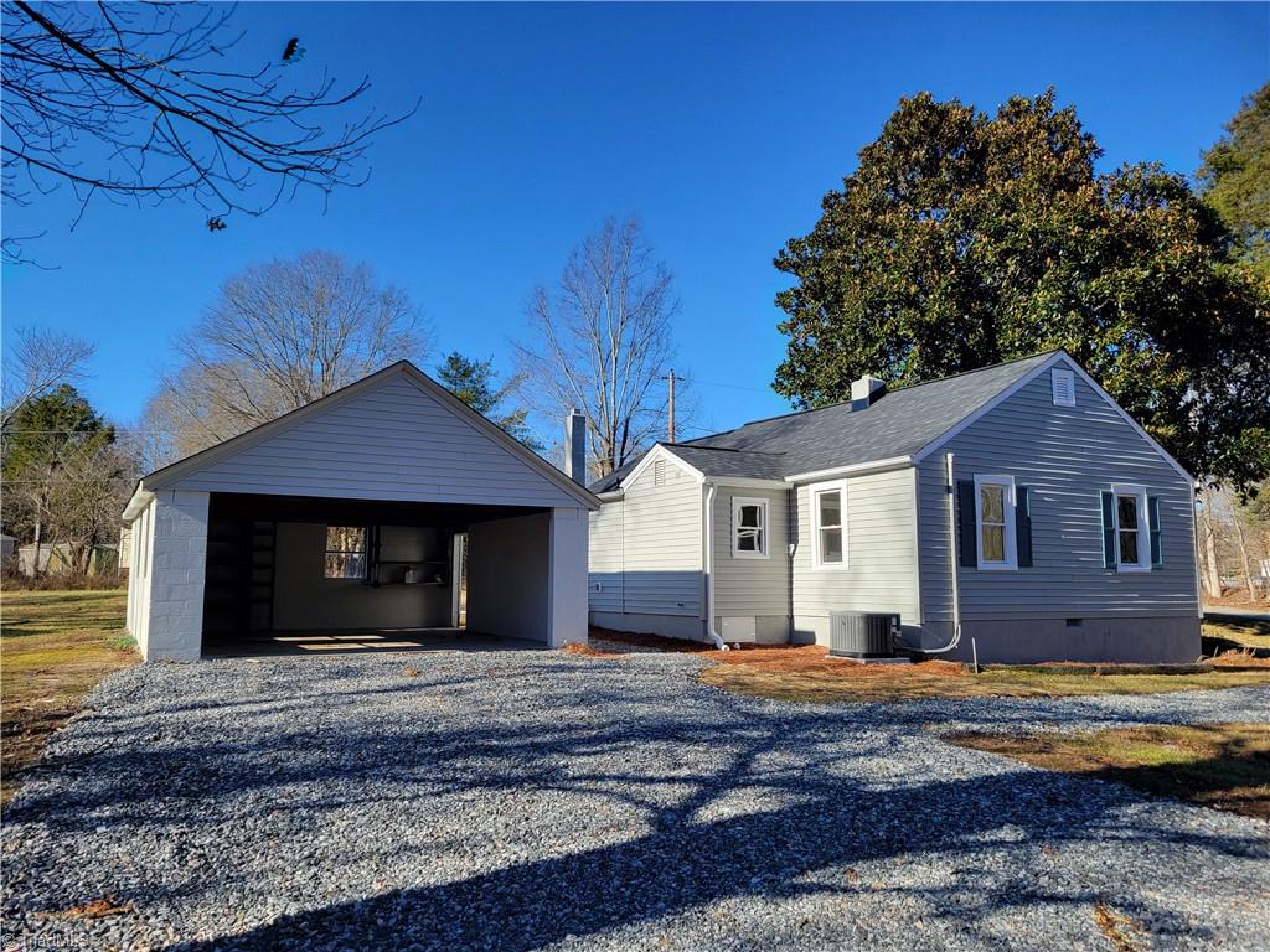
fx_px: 954
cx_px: 635
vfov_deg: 53.1
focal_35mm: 26
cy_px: 476
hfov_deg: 67.3
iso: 40
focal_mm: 5.4
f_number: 1.8
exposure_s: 1/1293
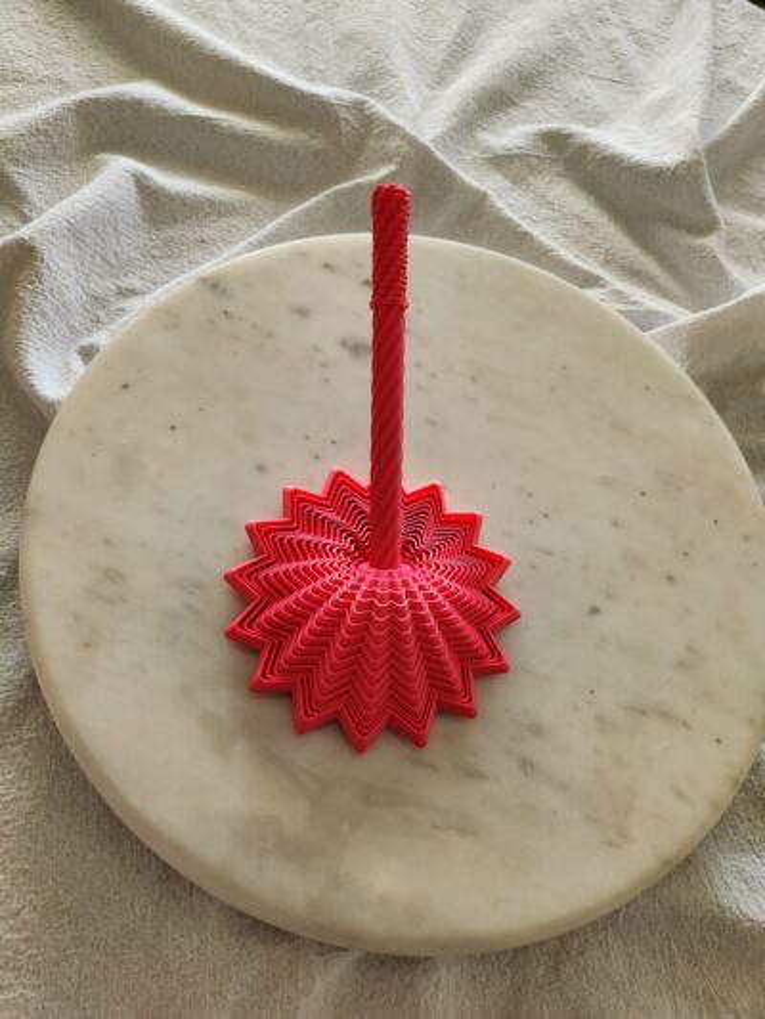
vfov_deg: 73.9
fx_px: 677
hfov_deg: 58.9
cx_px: 382
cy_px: 510
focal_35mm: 23
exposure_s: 1/180
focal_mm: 5.4
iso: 160
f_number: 1.8
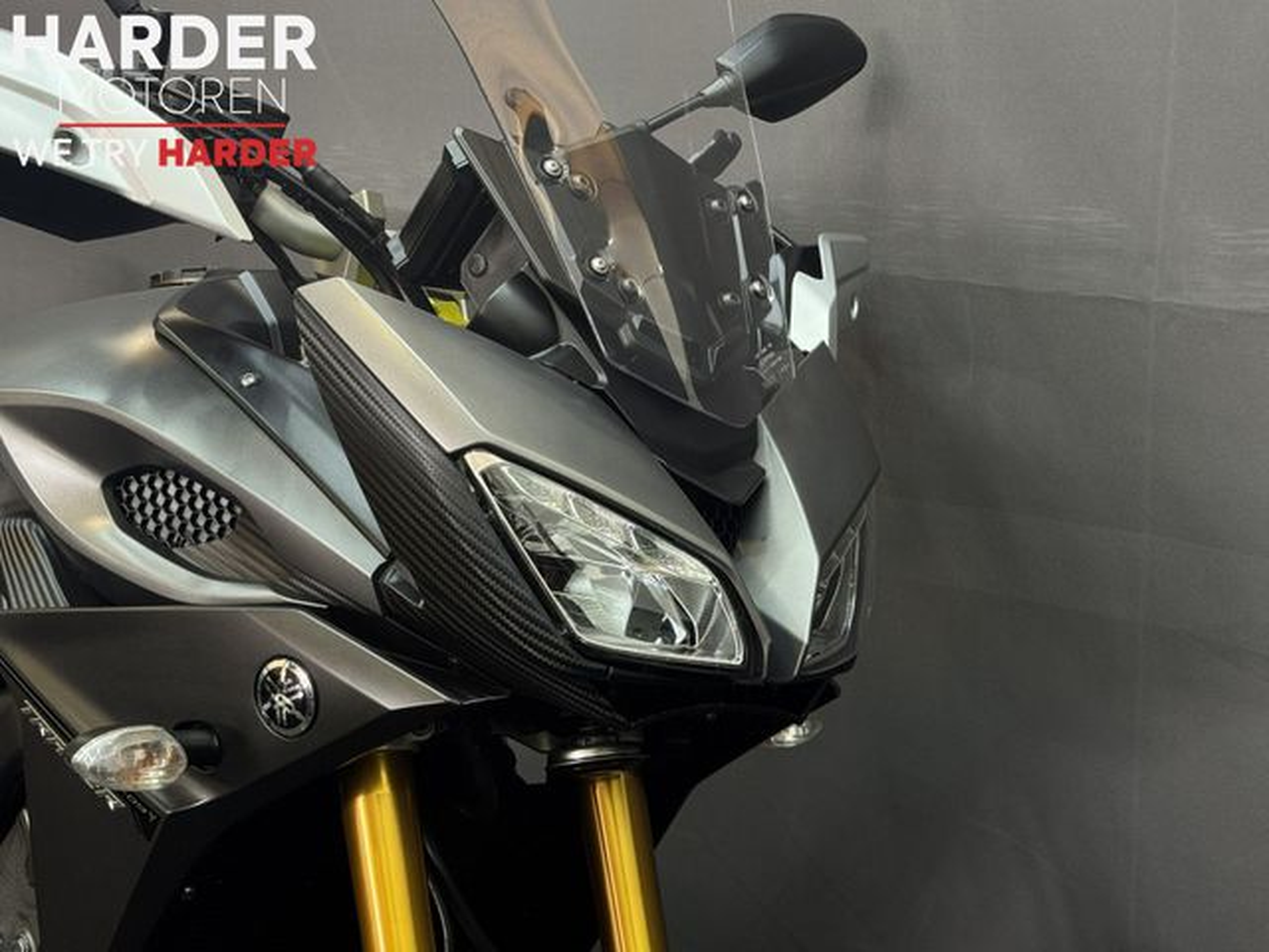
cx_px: 634
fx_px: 1760
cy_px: 476
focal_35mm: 48
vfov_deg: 30.3
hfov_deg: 39.7
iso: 100
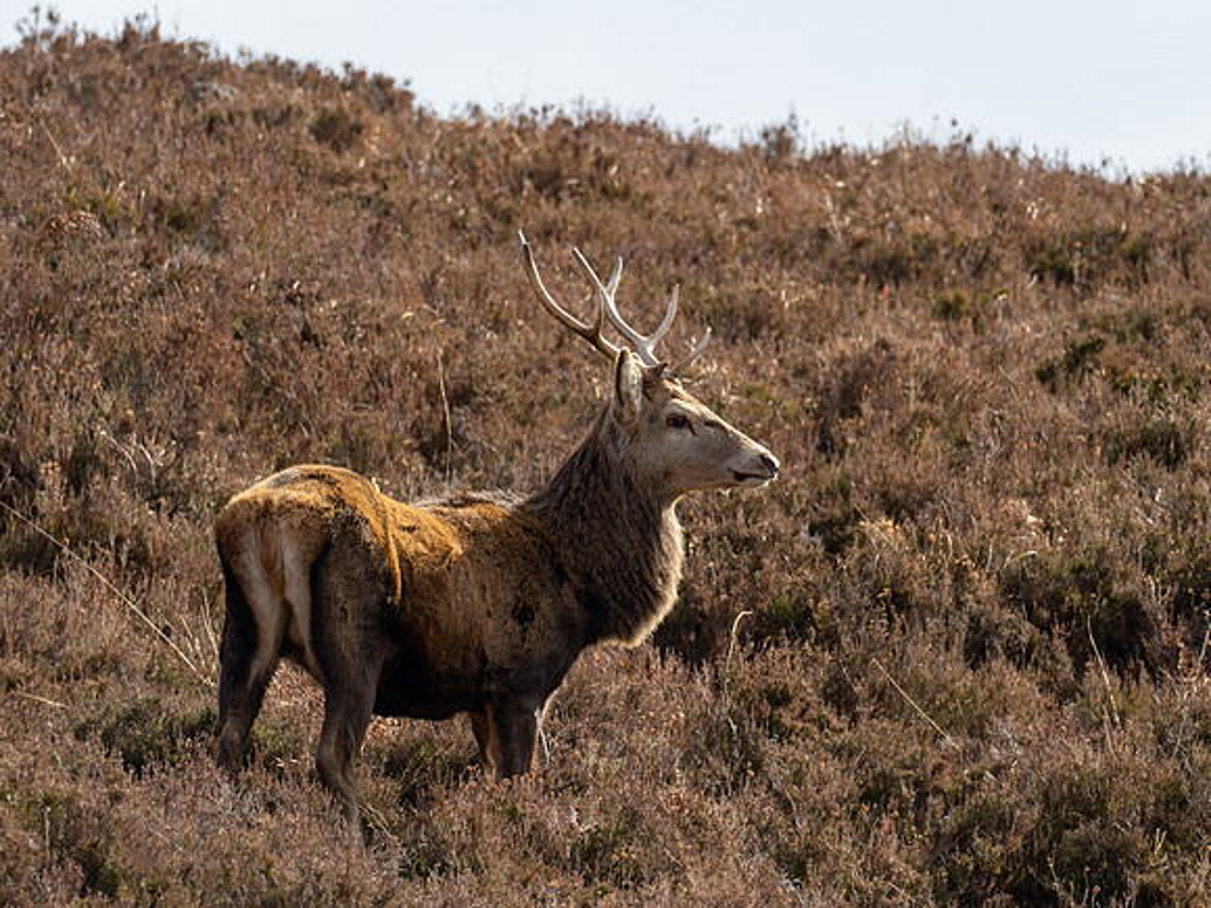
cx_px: 606
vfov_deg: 1.8
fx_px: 29421
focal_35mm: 841
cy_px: 454
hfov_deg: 2.4
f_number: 5.6
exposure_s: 1/640
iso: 320
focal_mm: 420
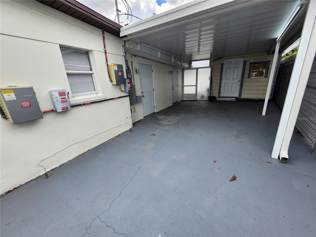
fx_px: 119
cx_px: 158
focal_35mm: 13
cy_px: 118
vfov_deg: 89.9
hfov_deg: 106.2
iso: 40
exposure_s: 1/465
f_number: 2.2
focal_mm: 1.74
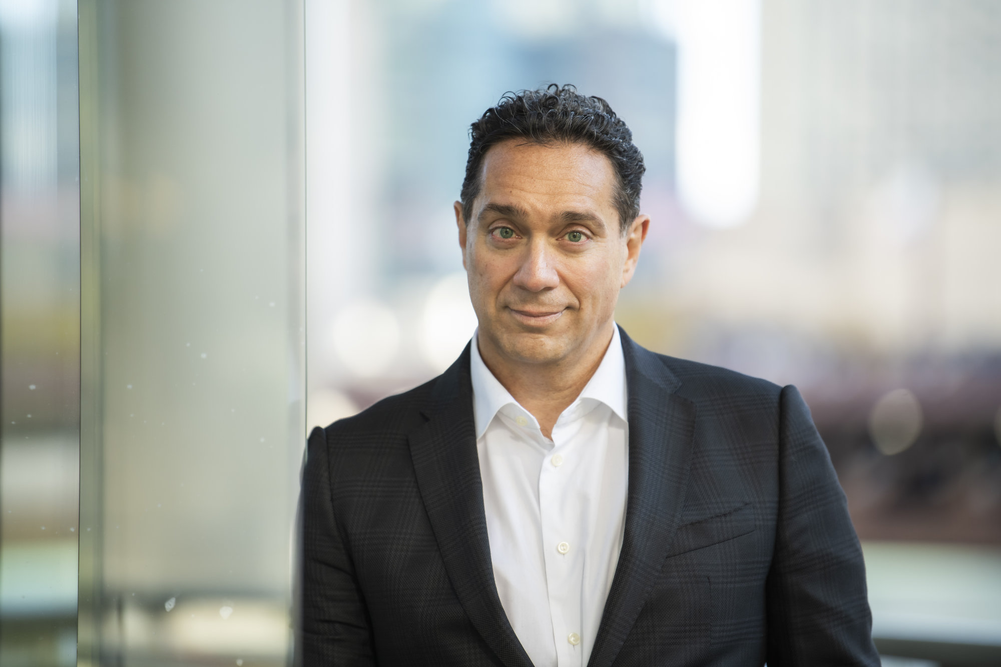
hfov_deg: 10.3
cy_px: 334
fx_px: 5560
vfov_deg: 6.9
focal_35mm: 200
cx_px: 500
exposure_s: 1/320
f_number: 2.8
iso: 320
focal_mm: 200
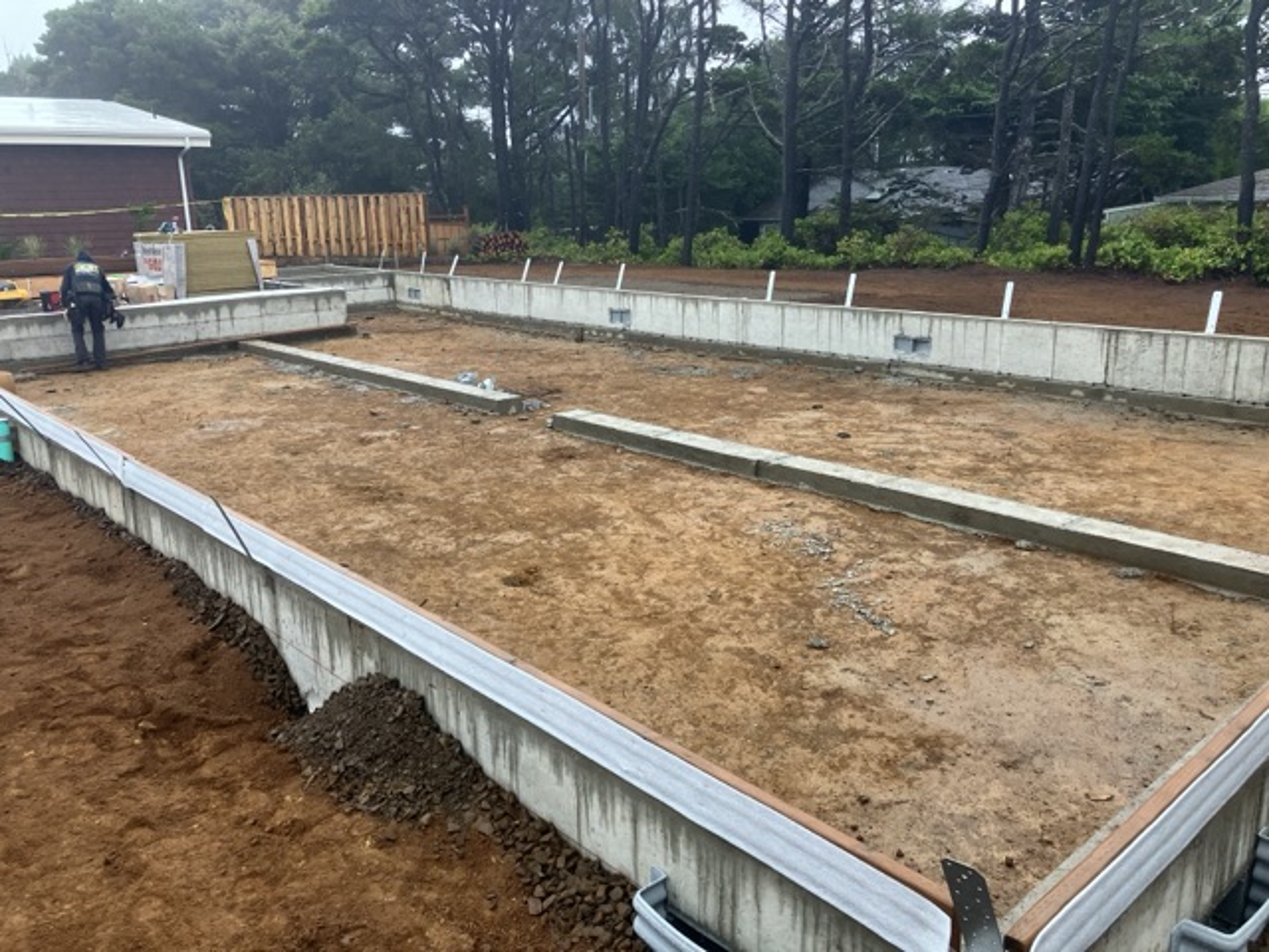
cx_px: 634
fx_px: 1026
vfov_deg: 49.7
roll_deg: +1.4
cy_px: 476
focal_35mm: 28
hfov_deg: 63.4
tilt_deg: -14.6
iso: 80
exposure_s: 1/120
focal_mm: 3.99
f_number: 1.8
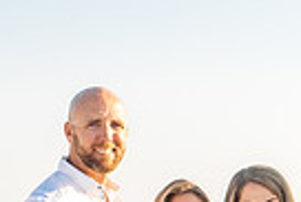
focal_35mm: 149
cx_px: 412
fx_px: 1247
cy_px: 330
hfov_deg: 13.2
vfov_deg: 8.9
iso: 160
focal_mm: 35
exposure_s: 1/500
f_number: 4.5
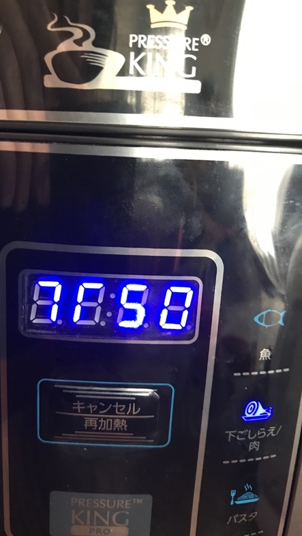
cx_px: 116
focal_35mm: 31
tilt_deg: -14.4
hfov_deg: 37.6
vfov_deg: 62.6
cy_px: 266
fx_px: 441
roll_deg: -3.1
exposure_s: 1/9
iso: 100
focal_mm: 3.99
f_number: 1.8
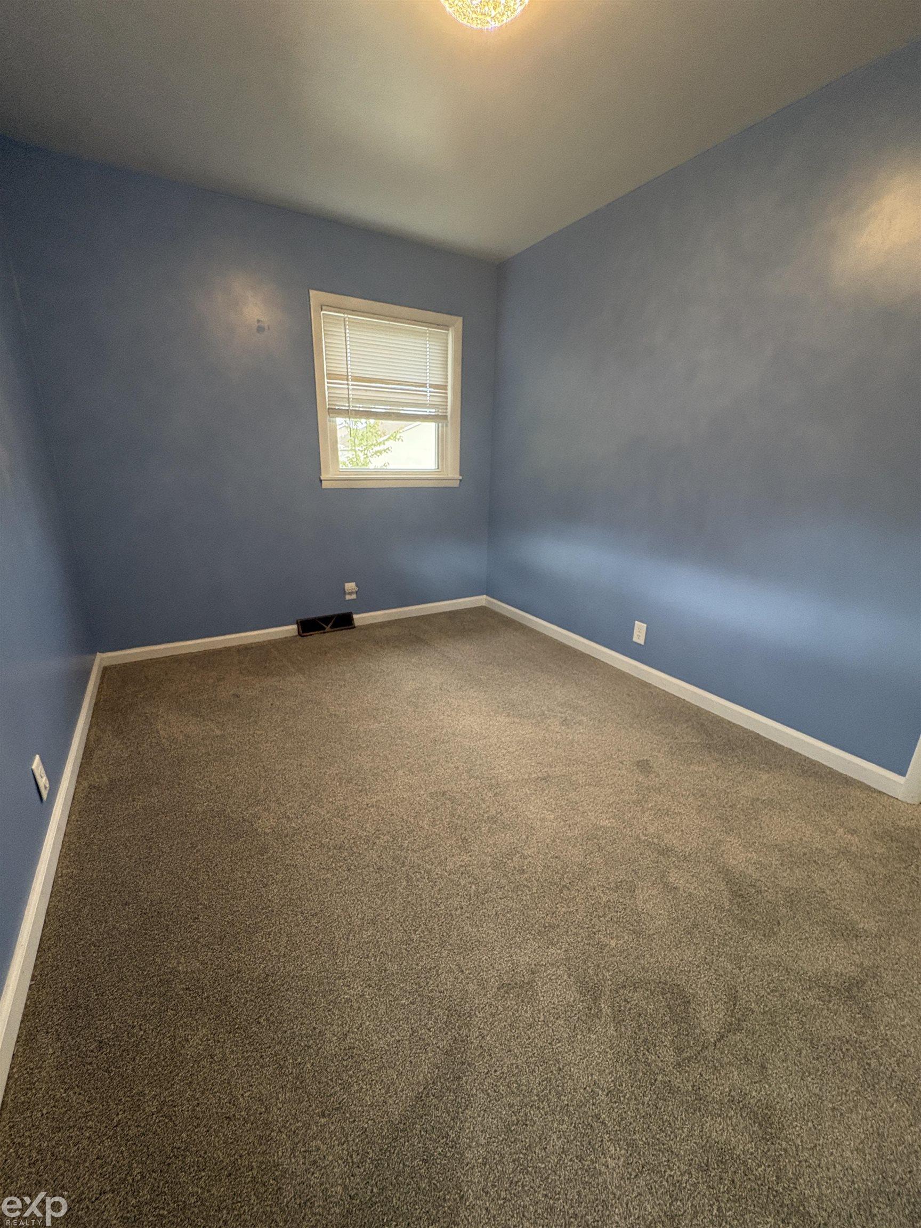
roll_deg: -0.9
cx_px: 460
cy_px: 614
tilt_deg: -17.8
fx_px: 497
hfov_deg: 85.7
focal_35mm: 14
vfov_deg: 102.1
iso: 400
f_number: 2.2
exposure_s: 1/120
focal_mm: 2.22
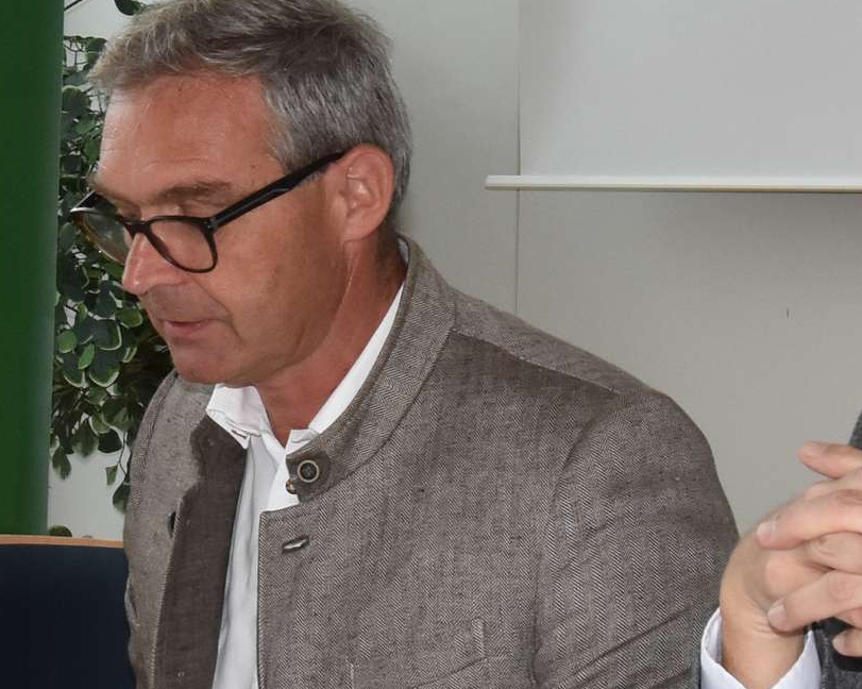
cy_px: 261
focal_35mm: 155
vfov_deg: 10.0
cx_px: 157
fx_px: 3947
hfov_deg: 12.4
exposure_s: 1/250
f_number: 8
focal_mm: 29
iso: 800
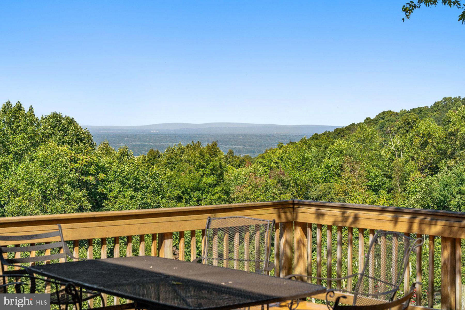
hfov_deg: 28.8
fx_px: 904
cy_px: 155
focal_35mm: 70
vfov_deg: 19.5
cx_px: 232
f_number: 8
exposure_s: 1/2000
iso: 800
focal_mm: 70
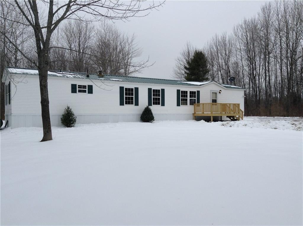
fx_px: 288
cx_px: 152
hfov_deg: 55.4
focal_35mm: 33
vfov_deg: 42.8
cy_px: 113
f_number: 2.4
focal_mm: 3.3
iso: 32
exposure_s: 1/1034
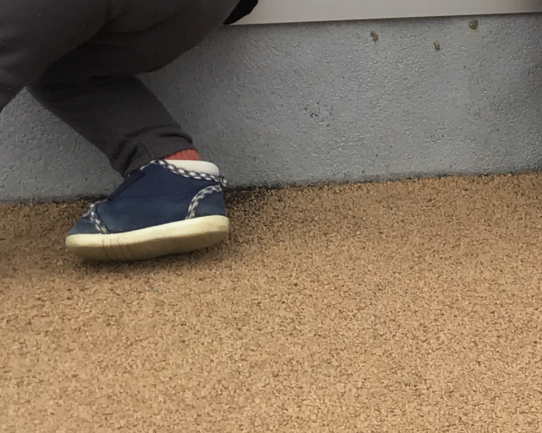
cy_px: -35
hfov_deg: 17.7
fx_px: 1652
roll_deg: +0.2
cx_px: 648
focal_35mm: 103
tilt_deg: -17.7
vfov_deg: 14.6
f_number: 2.4
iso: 25
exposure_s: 1/783
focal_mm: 3.3
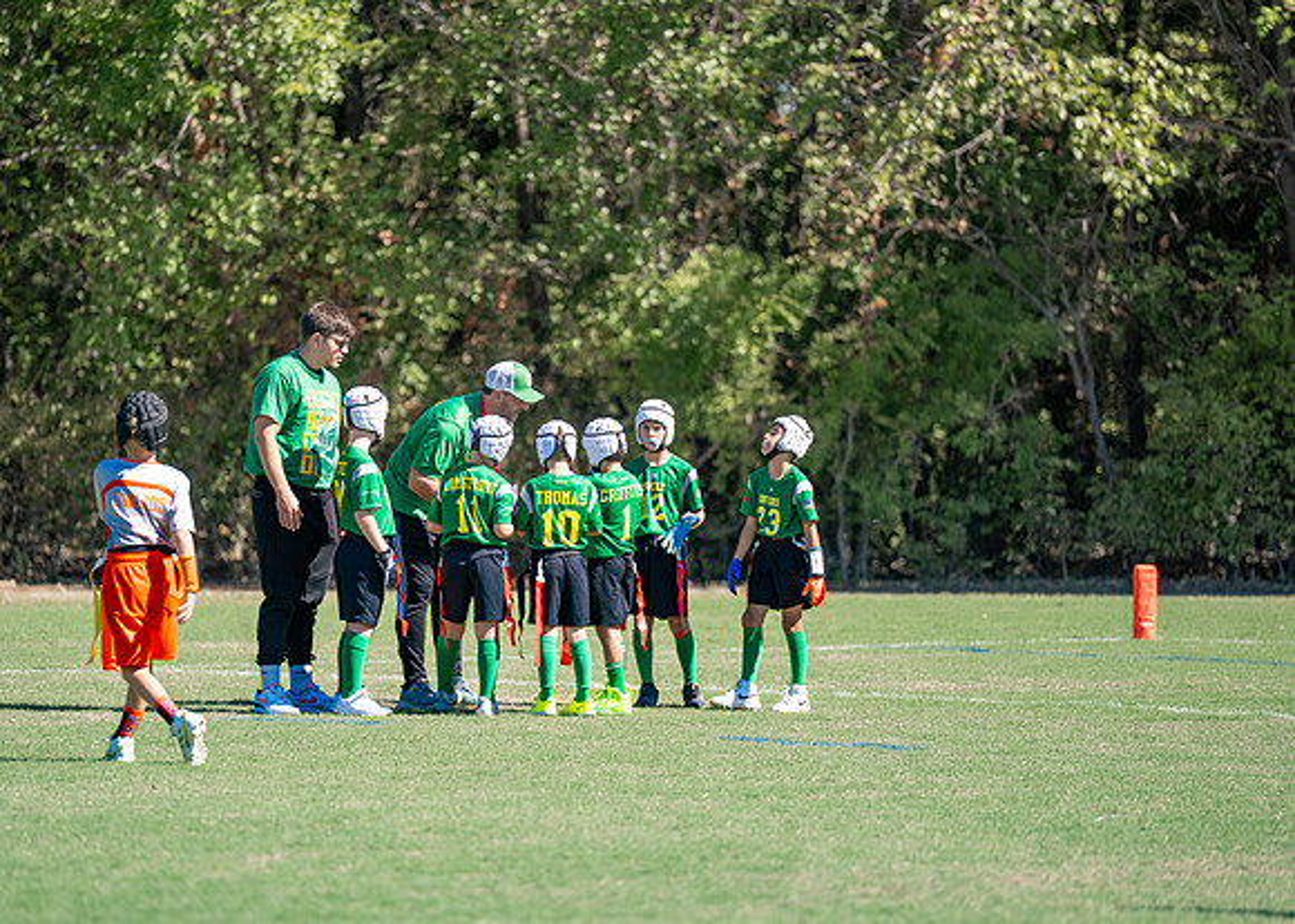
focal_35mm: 225
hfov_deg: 9.0
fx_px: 8256
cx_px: 554
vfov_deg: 6.4
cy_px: 467
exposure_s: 1/2000
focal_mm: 200
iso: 200
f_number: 2.8
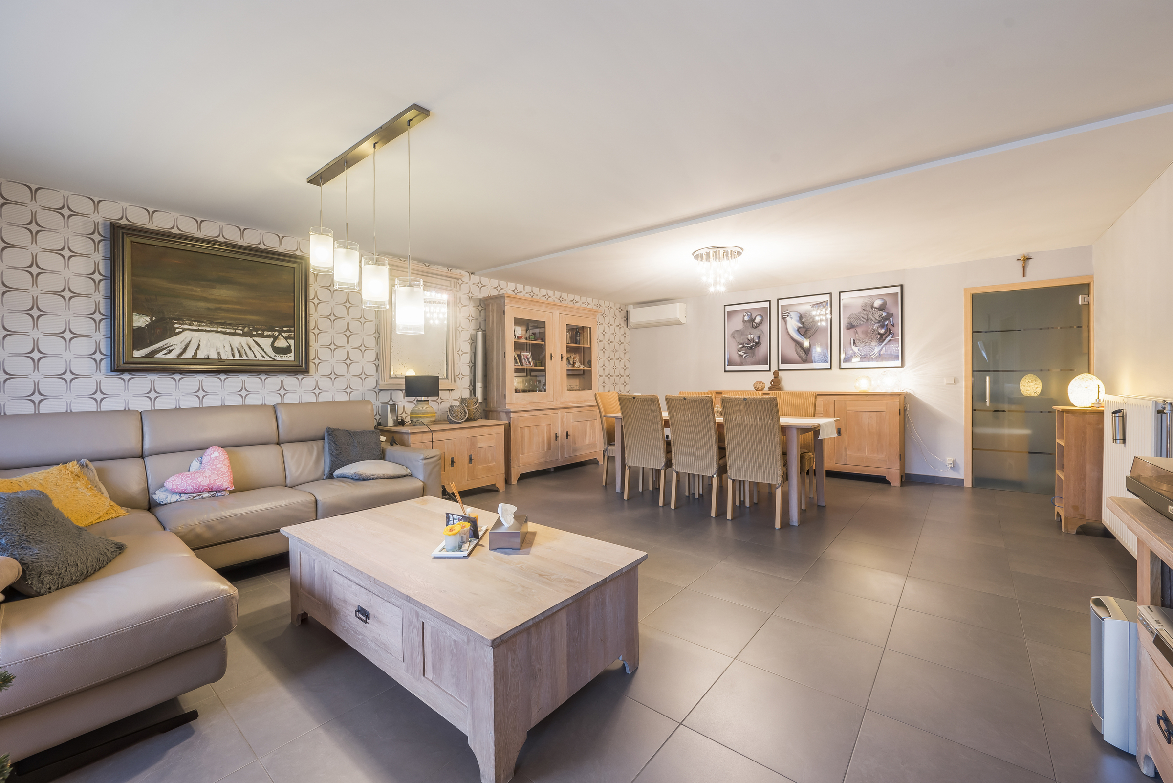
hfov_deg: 104.2
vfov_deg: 81.2
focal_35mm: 14
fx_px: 456
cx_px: 586
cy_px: 392
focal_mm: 14
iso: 320
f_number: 8
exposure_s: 1/2
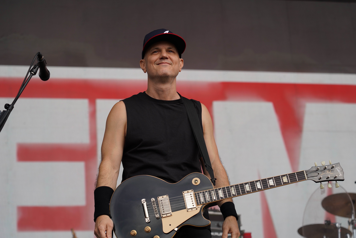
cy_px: 119
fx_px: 1038
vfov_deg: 13.0
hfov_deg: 19.5
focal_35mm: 105
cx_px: 178
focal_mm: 105
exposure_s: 1/200
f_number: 5
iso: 100
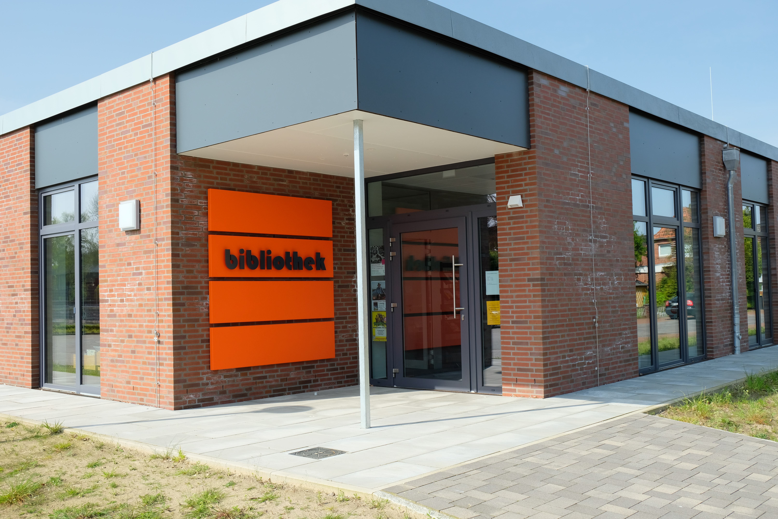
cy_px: 260
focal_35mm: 36
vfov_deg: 36.9
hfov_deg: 53.1
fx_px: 778
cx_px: 389
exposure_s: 1/140
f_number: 8
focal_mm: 24.3
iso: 400
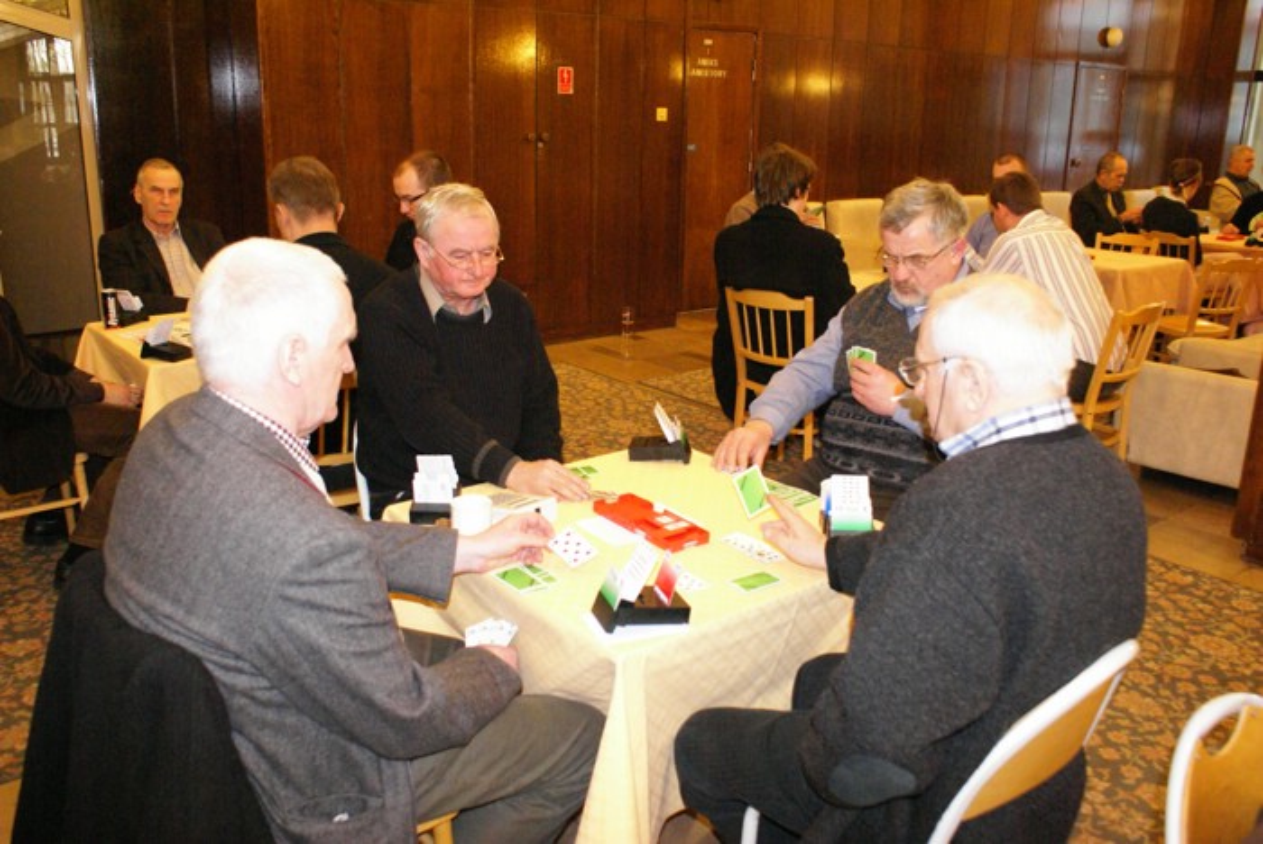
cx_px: 632
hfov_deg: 61.9
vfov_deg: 43.7
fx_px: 1053
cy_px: 422
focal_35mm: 30
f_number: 4
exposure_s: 1/25
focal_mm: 20
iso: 1600
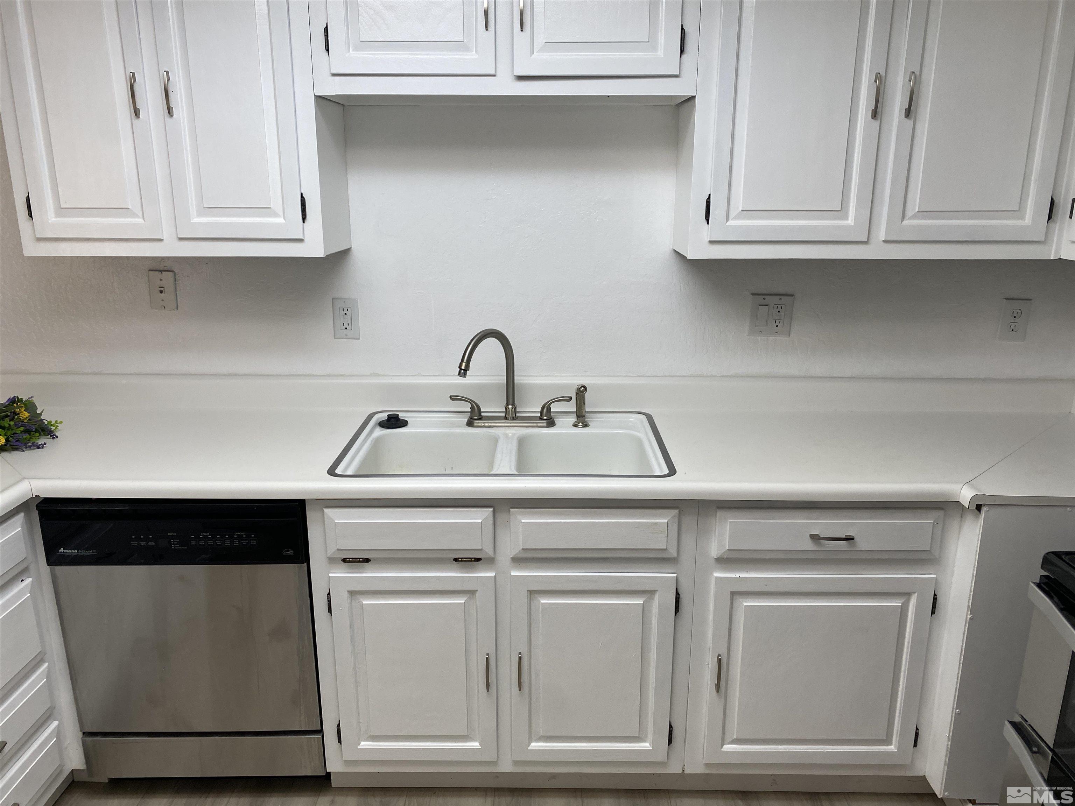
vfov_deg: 53.1
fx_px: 807
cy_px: 403
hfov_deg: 67.3
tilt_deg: -14.2
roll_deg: -0.5
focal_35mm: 26
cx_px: 538
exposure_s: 1/120
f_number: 1.8
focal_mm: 4.25
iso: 80
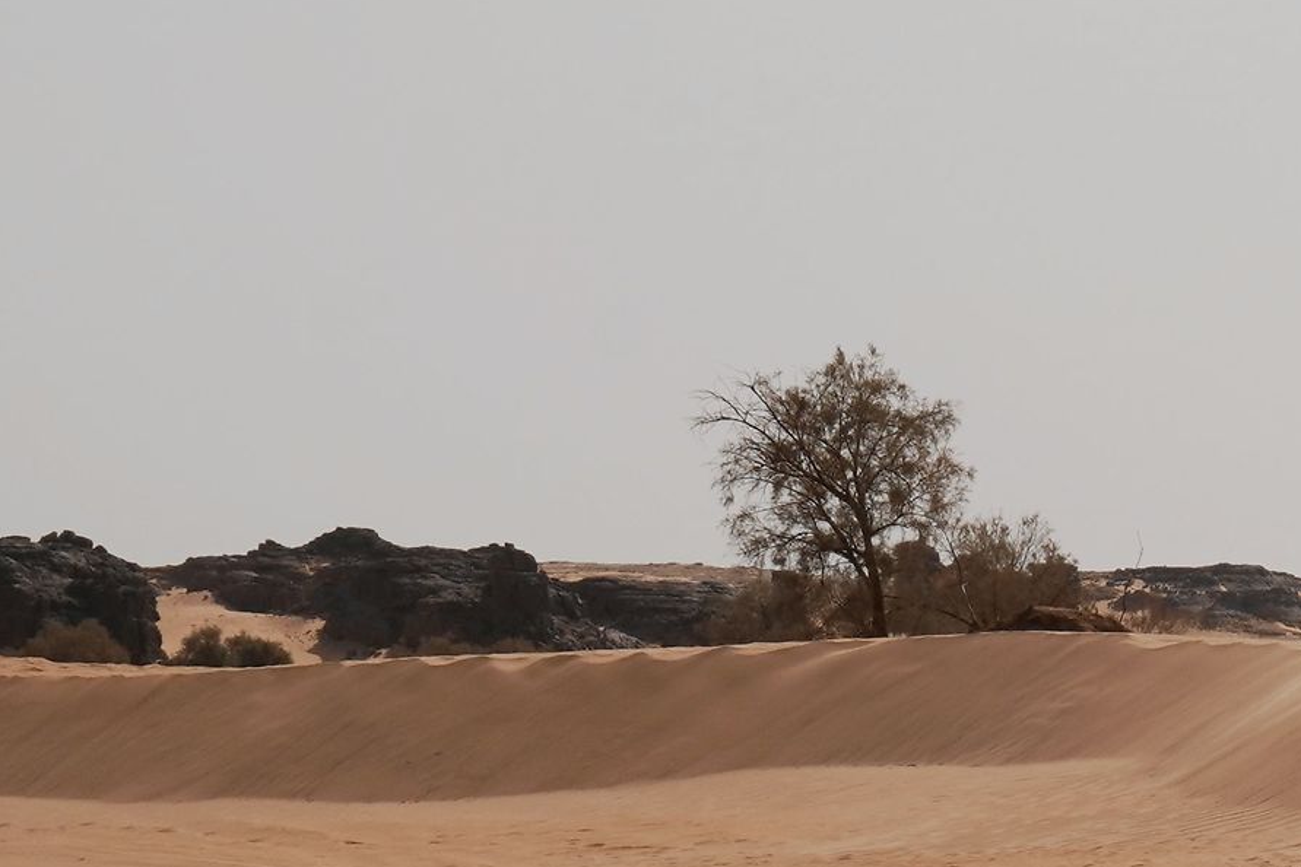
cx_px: 1692
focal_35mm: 202
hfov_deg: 10.0
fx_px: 7299
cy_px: 479
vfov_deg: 6.8
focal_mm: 50
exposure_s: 1/500
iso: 100
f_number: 13
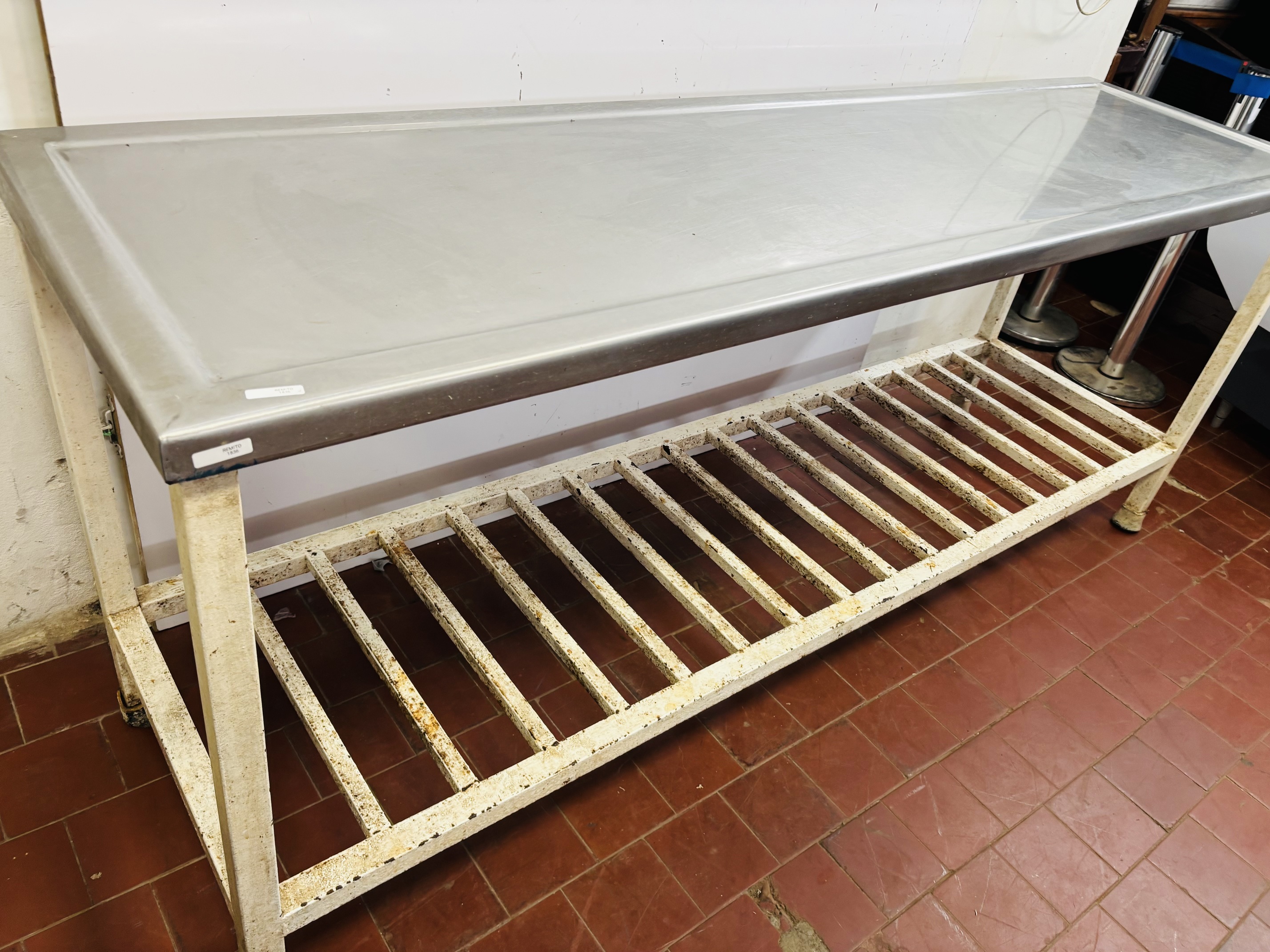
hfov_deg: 67.3
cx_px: 635
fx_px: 954
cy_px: 476
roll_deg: -12.3
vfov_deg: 53.1
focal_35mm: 26
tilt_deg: -34.1
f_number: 1.6
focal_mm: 5.96
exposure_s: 1/50
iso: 125
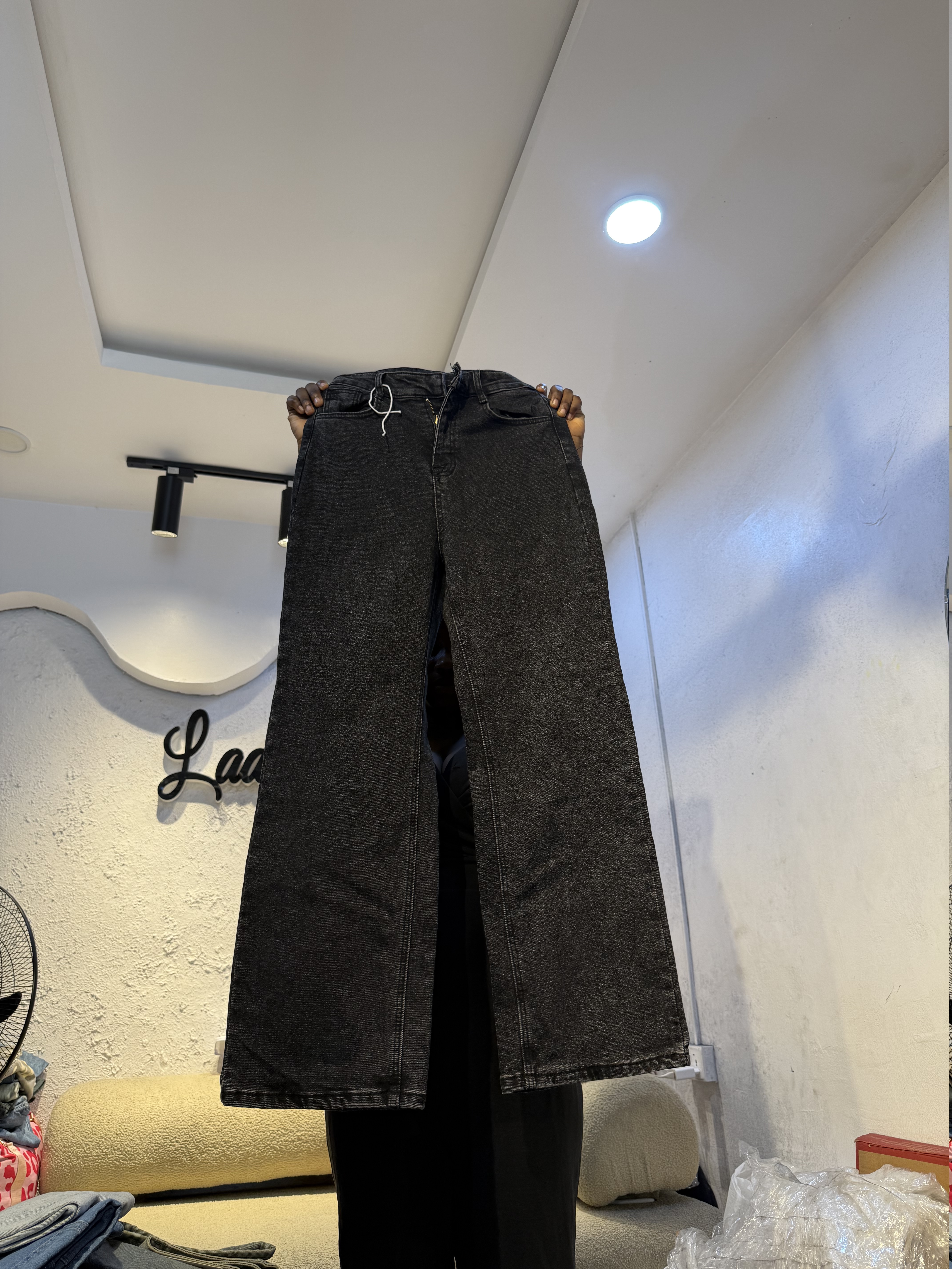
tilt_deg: +21.9
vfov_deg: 71.6
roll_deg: +2.0
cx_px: 476
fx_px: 880
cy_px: 634
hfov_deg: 56.8
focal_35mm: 24
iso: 64
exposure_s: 1/100
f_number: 1.78
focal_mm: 6.76
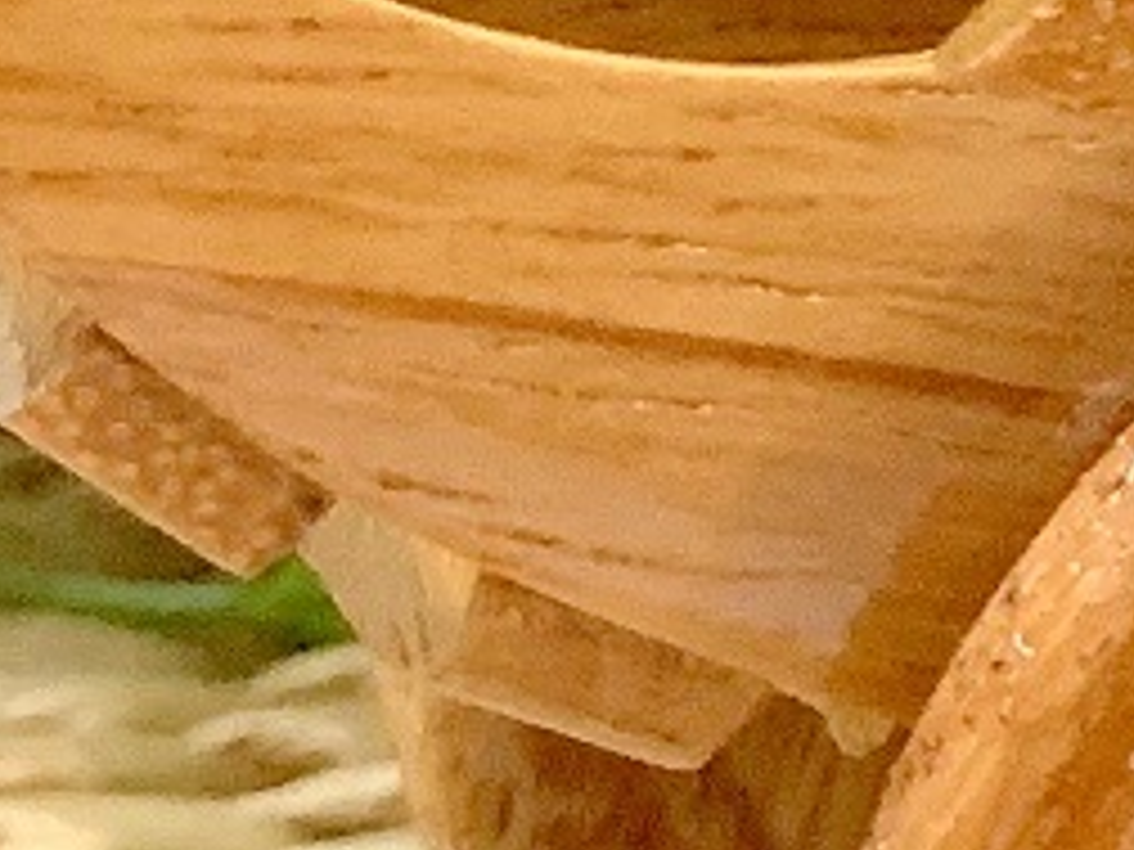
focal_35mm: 208
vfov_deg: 7.1
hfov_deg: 8.5
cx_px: 2916
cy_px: -274
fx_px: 6814
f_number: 1.8
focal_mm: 4.25
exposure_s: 1/25
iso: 320
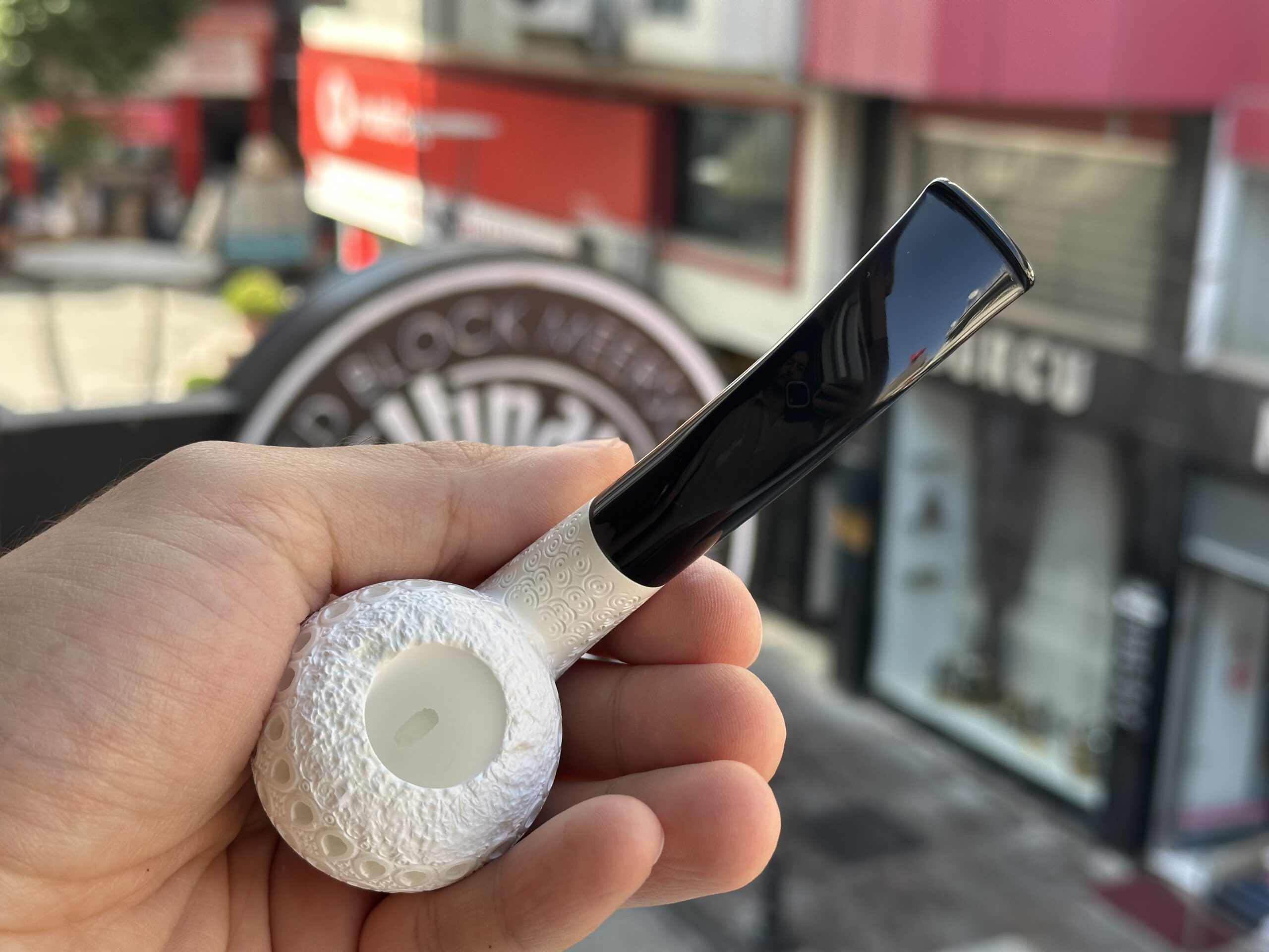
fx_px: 1760
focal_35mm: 48
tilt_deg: -14.2
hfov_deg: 39.7
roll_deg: -2.0
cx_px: 634
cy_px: 476
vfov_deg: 30.3
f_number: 1.78
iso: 64
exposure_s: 1/454
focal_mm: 6.86
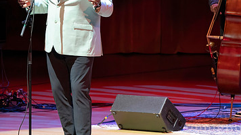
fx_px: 2926
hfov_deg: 4.7
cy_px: 37
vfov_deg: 2.7
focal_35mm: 458
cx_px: 83
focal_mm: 268
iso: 6400
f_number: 7.1
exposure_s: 1/250
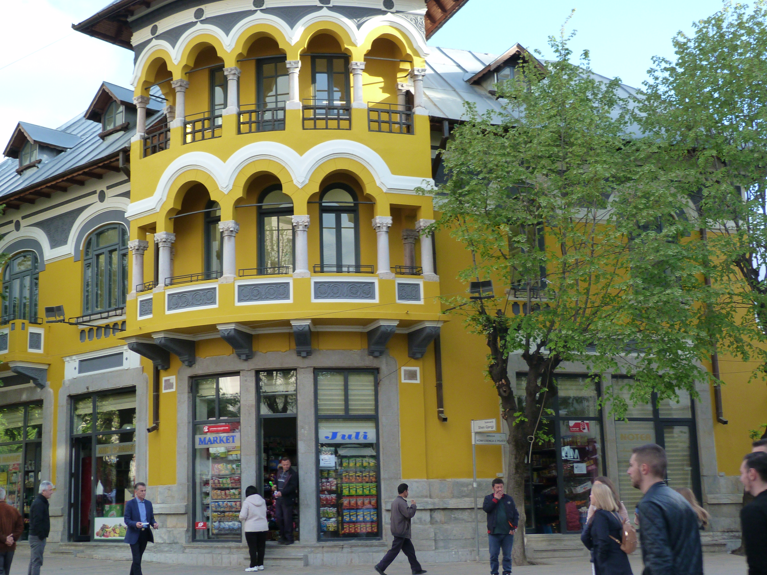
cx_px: 331
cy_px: 270
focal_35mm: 51
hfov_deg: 37.4
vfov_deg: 28.6
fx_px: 1130
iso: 125
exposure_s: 1/125
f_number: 3.2
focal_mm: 7.9
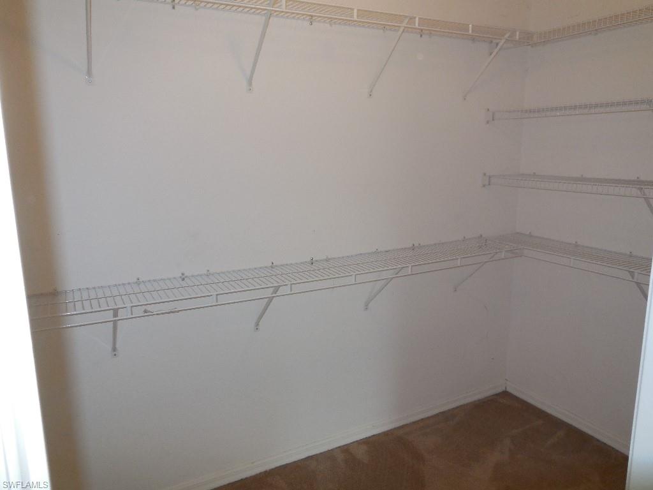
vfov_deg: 54.9
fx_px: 472
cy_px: 245
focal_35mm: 25
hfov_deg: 69.4
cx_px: 326
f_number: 3.1
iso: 200
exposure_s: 1/25
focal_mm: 4.5
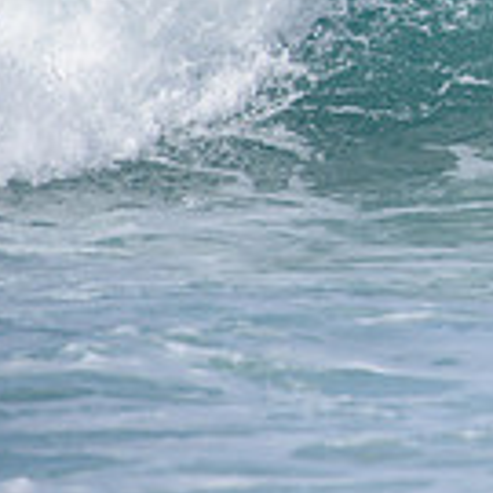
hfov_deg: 1.0
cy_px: -9
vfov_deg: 1.0
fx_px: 29422
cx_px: 1033
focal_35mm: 1826
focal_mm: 500
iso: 250
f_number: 6.3
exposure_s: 1/2500
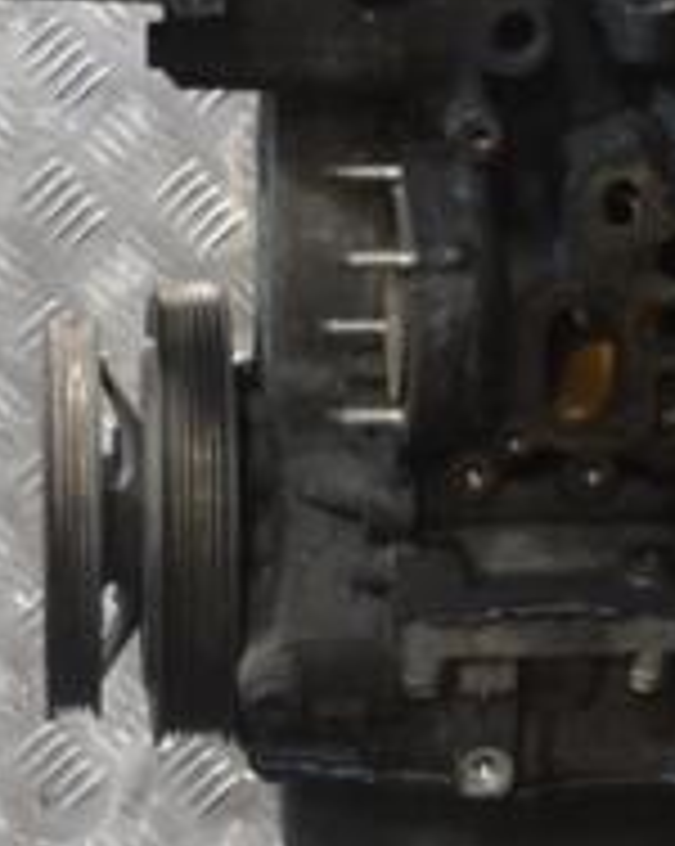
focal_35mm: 153
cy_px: 171
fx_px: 3827
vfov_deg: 12.6
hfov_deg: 10.0
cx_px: 716
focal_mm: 34
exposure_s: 1/80
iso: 3200
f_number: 5
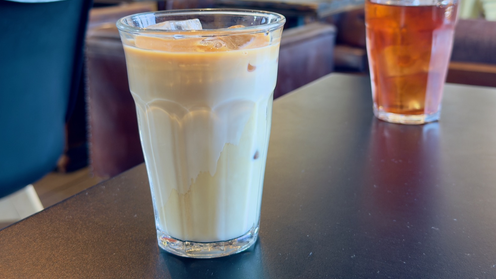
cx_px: 245
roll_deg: -0.1
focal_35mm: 53
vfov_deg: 22.5
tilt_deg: -13.0
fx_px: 697
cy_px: 91
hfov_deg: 39.2
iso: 200
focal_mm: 6.76
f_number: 1.78
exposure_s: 1/50
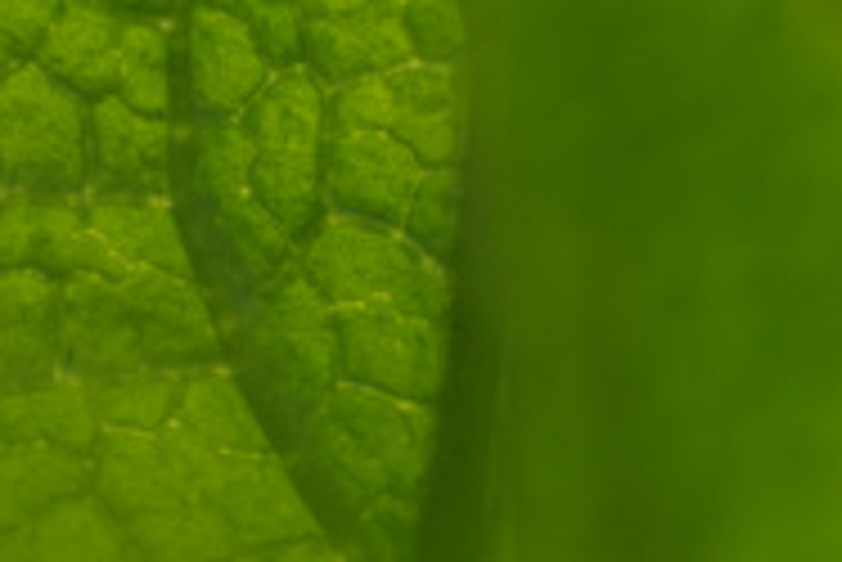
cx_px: 1436
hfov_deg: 5.3
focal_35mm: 383
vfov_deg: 3.6
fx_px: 8965
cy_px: 9
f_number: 2.8
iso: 400
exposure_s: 1/3200
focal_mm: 70
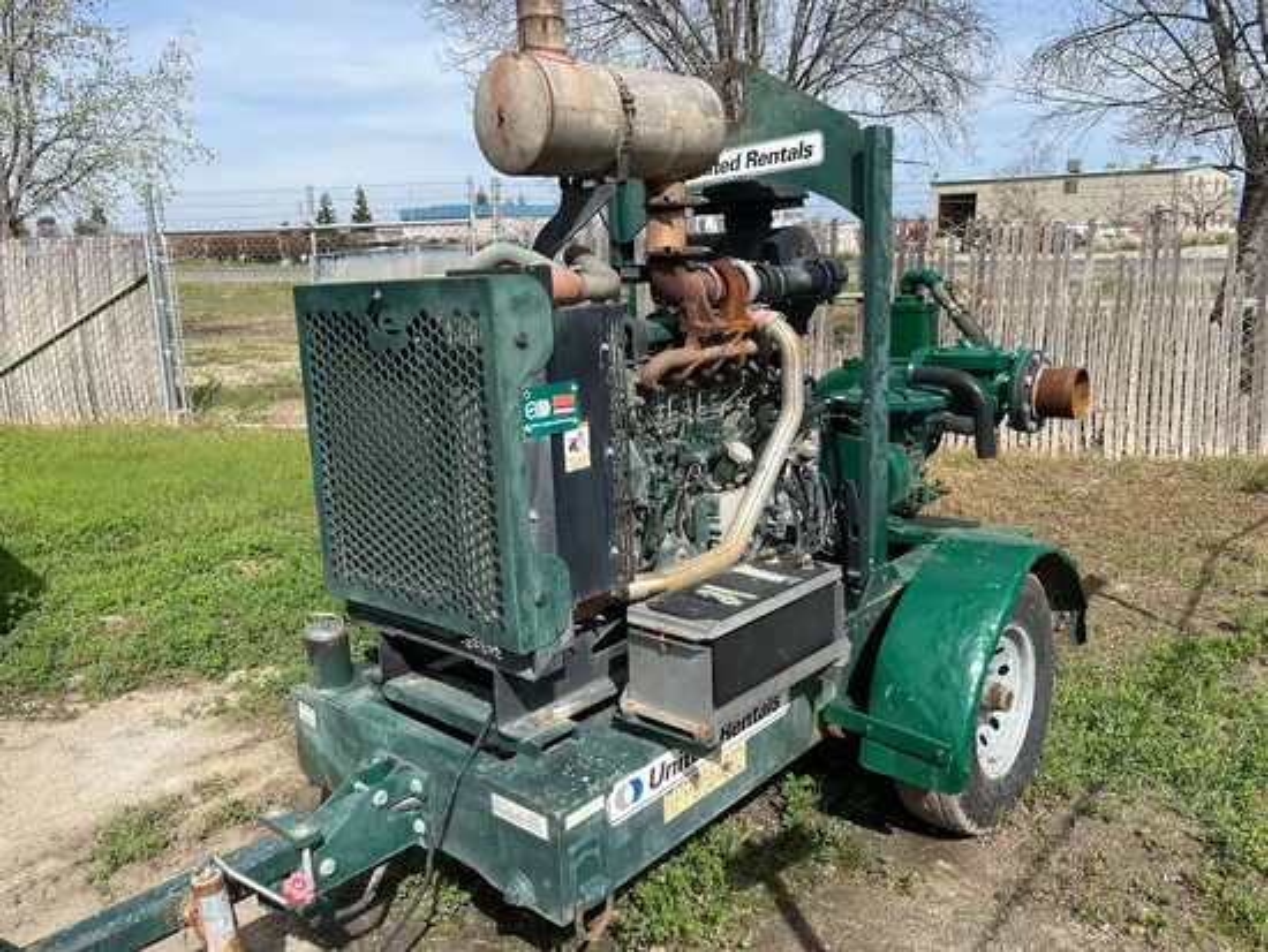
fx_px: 953
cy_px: 476
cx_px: 634
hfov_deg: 67.3
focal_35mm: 26
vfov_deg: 53.1
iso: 50
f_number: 1.6
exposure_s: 1/3135
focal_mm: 5.1
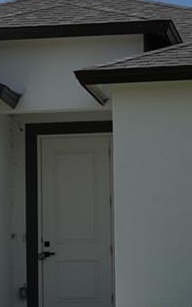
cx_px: 55
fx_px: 1423
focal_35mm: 170
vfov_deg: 12.3
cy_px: 119
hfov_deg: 7.7
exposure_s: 1/1000
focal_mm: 50
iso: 100
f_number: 6.3
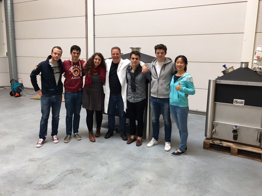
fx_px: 219
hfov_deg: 61.7
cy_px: 98
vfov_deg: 48.2
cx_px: 131
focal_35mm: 29
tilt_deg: -9.7
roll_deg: -0.8
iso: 40
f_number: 2.2
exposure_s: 1/33
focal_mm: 4.15
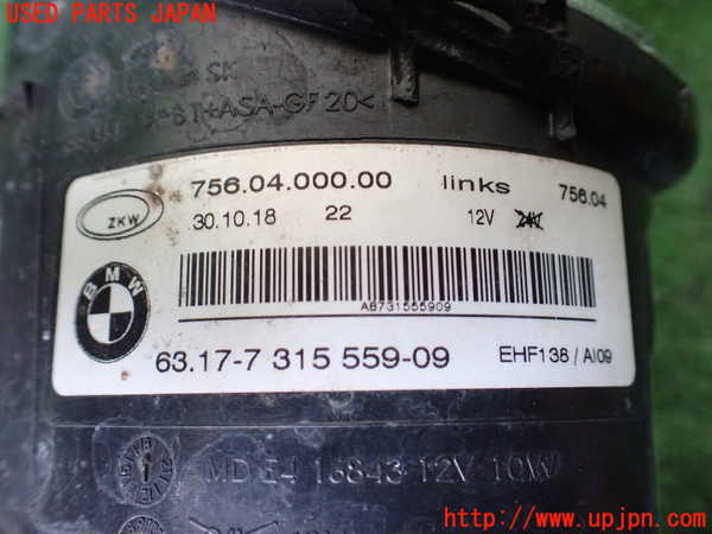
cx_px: 356
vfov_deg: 46.8
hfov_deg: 60.0
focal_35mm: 30
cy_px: 267
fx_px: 617
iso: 800
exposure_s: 1/100
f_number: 2.3
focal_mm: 5.4
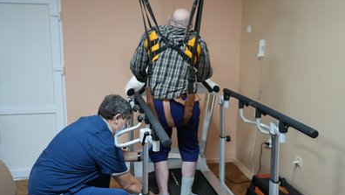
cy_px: 100
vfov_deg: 32.9
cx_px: 172
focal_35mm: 36
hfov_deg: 55.3
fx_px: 329
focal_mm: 34
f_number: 2.8
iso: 2500
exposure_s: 1/160
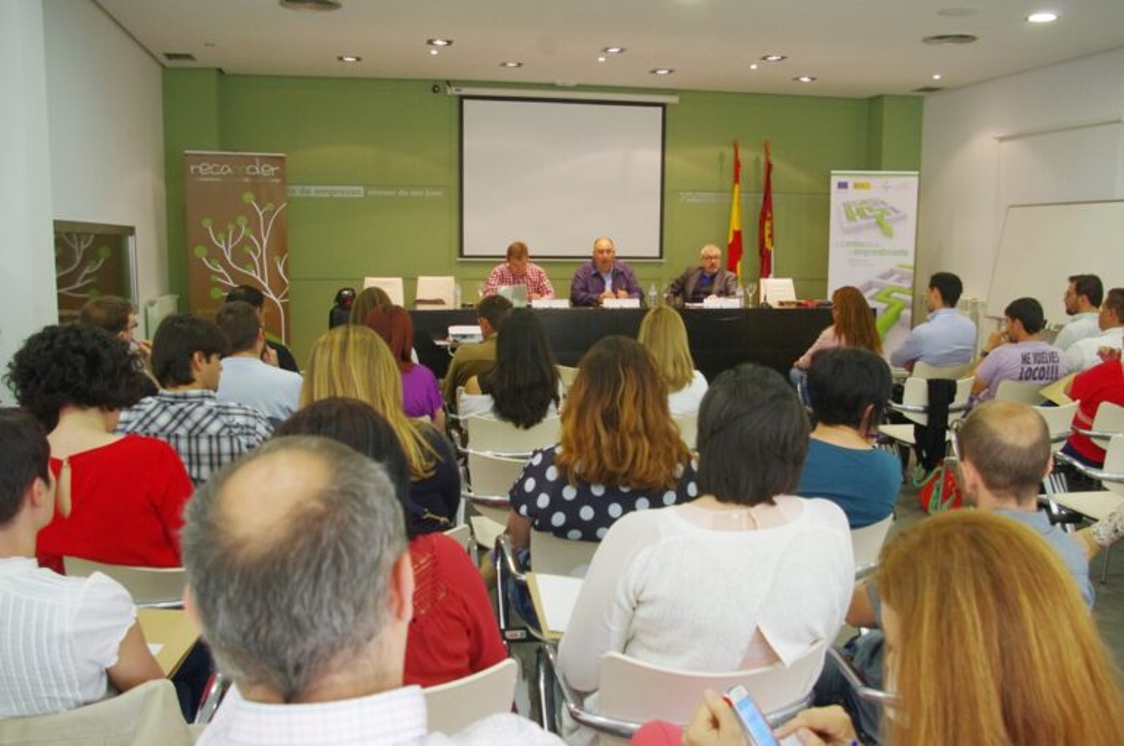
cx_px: 562
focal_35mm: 31
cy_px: 373
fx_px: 967
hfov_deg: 60.3
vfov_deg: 42.2
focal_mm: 21
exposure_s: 1/50
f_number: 5.6
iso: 1600
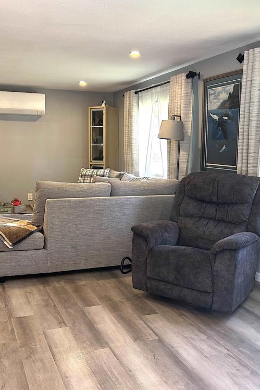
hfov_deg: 35.9
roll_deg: -0.6
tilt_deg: -7.8
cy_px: 194
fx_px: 401
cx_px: 123
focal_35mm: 37
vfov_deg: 51.9
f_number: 1.5
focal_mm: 5.7
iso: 80
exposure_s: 1/120
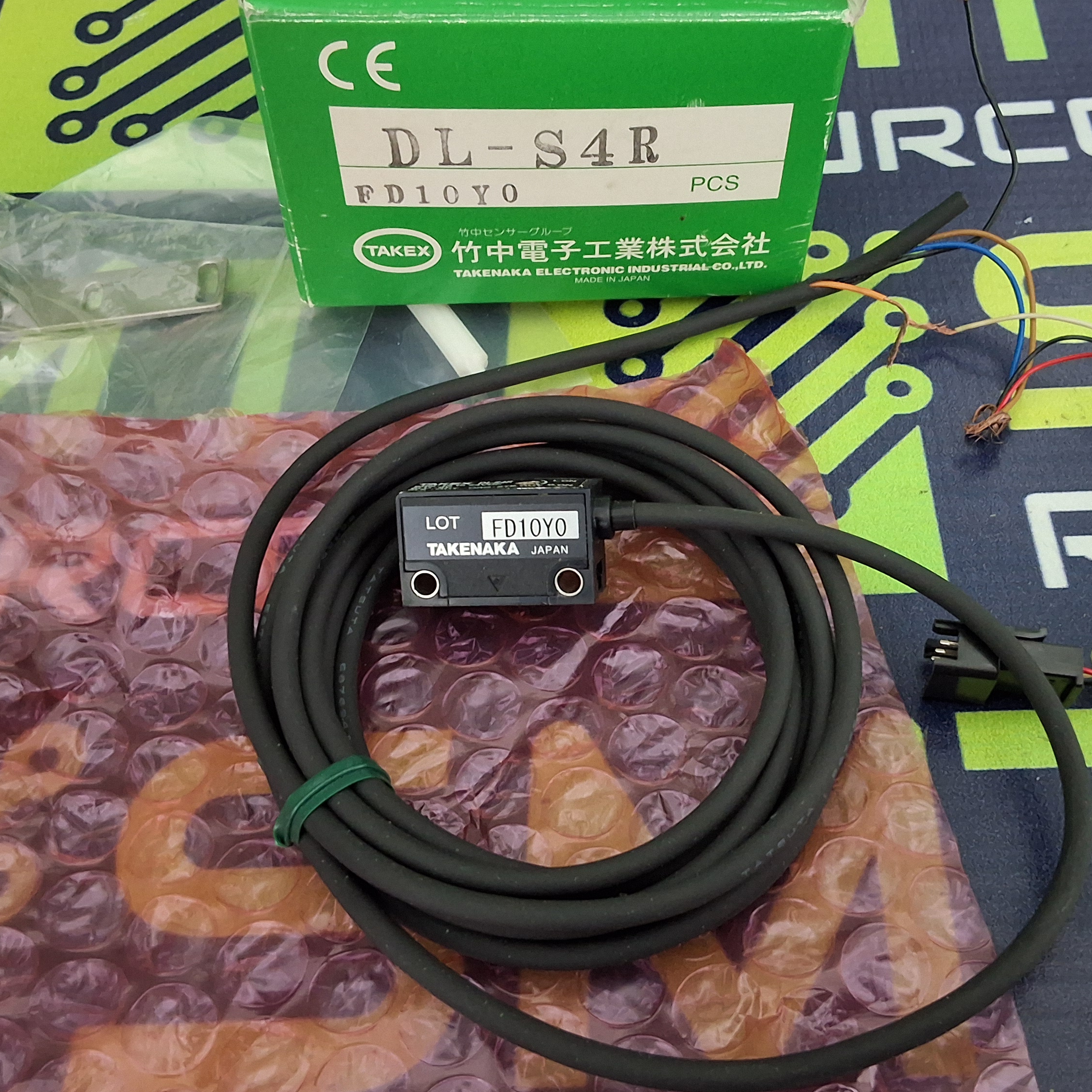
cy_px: 526
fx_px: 1285
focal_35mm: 36
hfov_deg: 45.6
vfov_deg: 46.0
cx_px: 684
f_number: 1.9
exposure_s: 1/20
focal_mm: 2.91
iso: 320
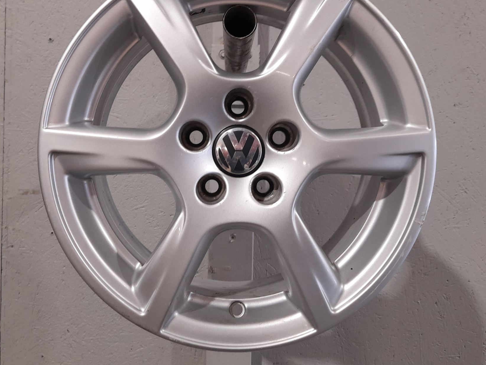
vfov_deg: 45.2
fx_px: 435
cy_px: 150
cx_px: 232
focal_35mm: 31
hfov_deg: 58.3
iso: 160
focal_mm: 4.6
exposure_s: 1/50
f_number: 2
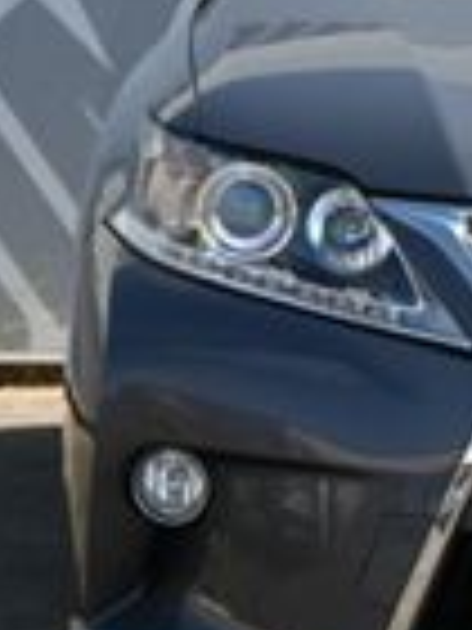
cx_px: 841
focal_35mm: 263
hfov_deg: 5.6
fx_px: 4781
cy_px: 140
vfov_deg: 7.5
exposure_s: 1/250
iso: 200
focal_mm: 40
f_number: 5.6
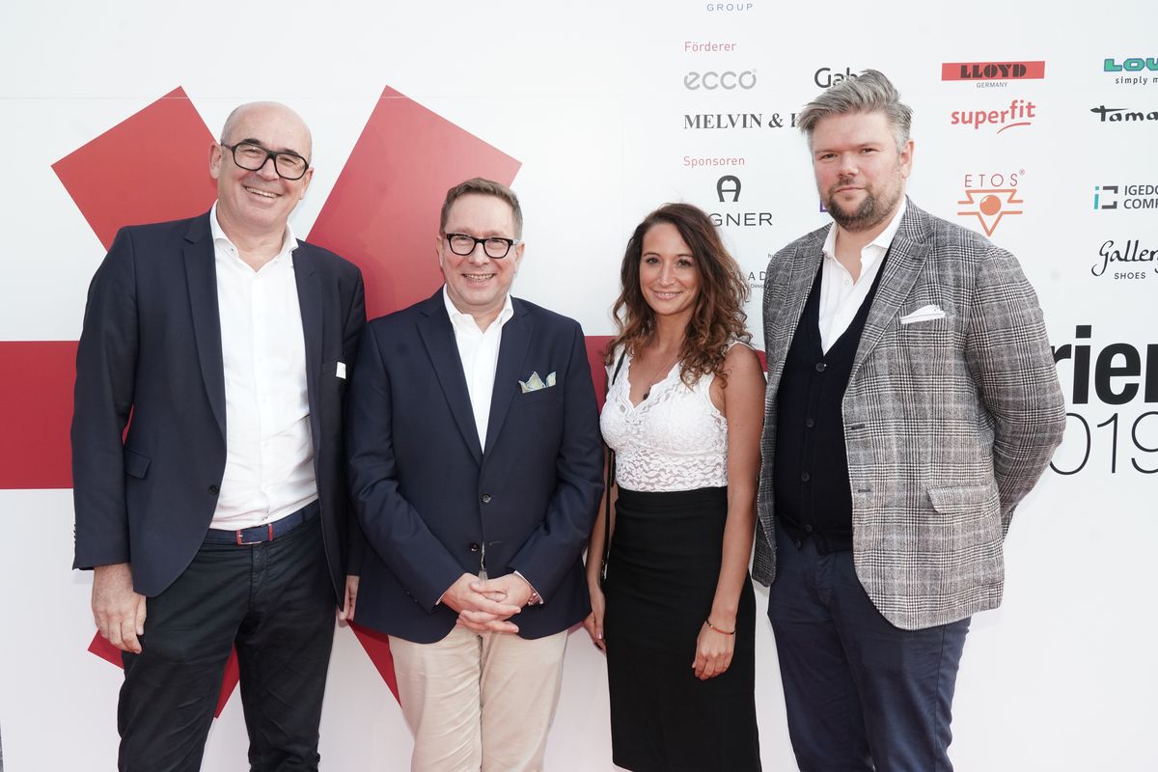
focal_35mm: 36
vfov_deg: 36.9
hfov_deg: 53.1
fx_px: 1158
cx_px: 579
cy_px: 386
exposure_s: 1/250
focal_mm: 36
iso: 1600
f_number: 9
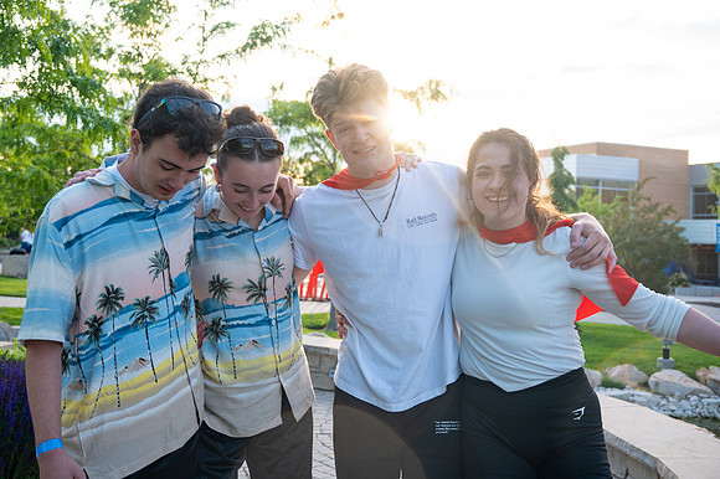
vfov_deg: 31.3
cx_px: 323
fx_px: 852
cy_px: 183
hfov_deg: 45.7
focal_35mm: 43
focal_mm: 34.5
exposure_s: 1/640
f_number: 4
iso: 220
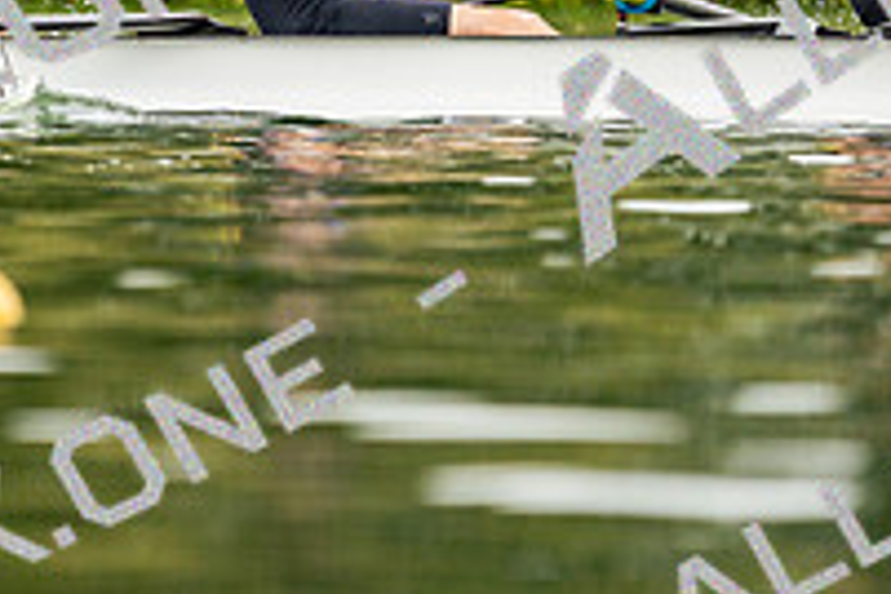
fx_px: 32222
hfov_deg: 1.6
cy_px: -157
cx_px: 182
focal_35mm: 1302
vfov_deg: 1.1
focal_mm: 452
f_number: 6.3
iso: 640
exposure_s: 1/2000
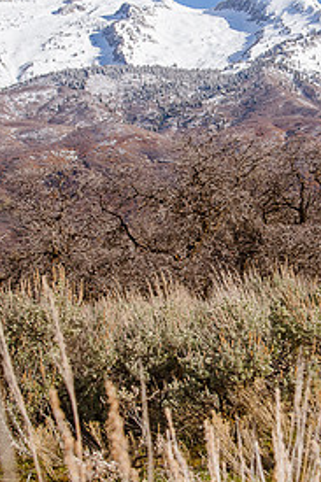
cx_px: 236
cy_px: 197
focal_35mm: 110
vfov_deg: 18.6
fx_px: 1473
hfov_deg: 12.4
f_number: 9
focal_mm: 38
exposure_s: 1/400
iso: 250
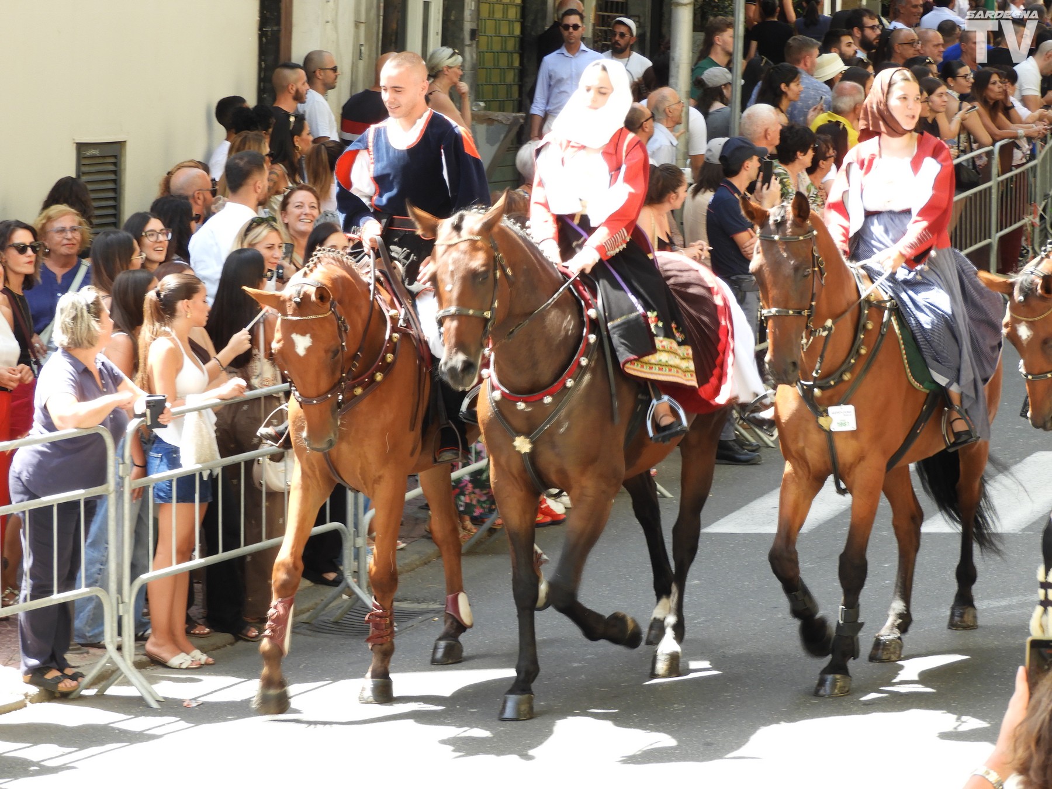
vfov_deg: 8.7
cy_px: 394
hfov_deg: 11.6
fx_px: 5166
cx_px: 526
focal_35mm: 170
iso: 125
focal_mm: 30.5
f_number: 5.2
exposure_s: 1/60
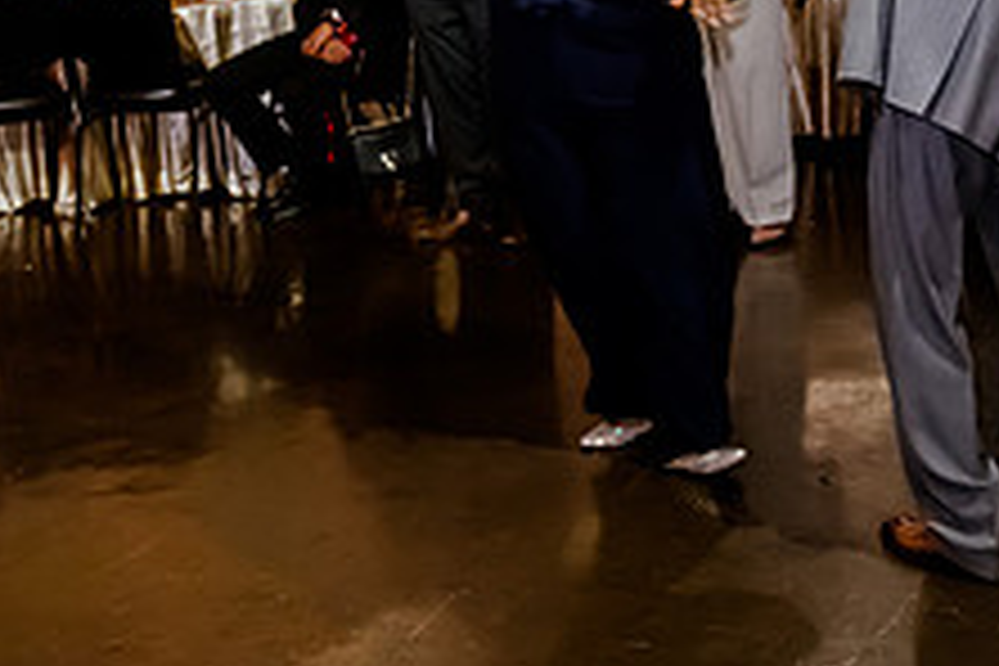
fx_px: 2026
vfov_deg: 18.2
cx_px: 644
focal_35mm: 73
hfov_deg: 27.6
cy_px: -11
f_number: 2.8
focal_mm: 28
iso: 5000
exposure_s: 1/160
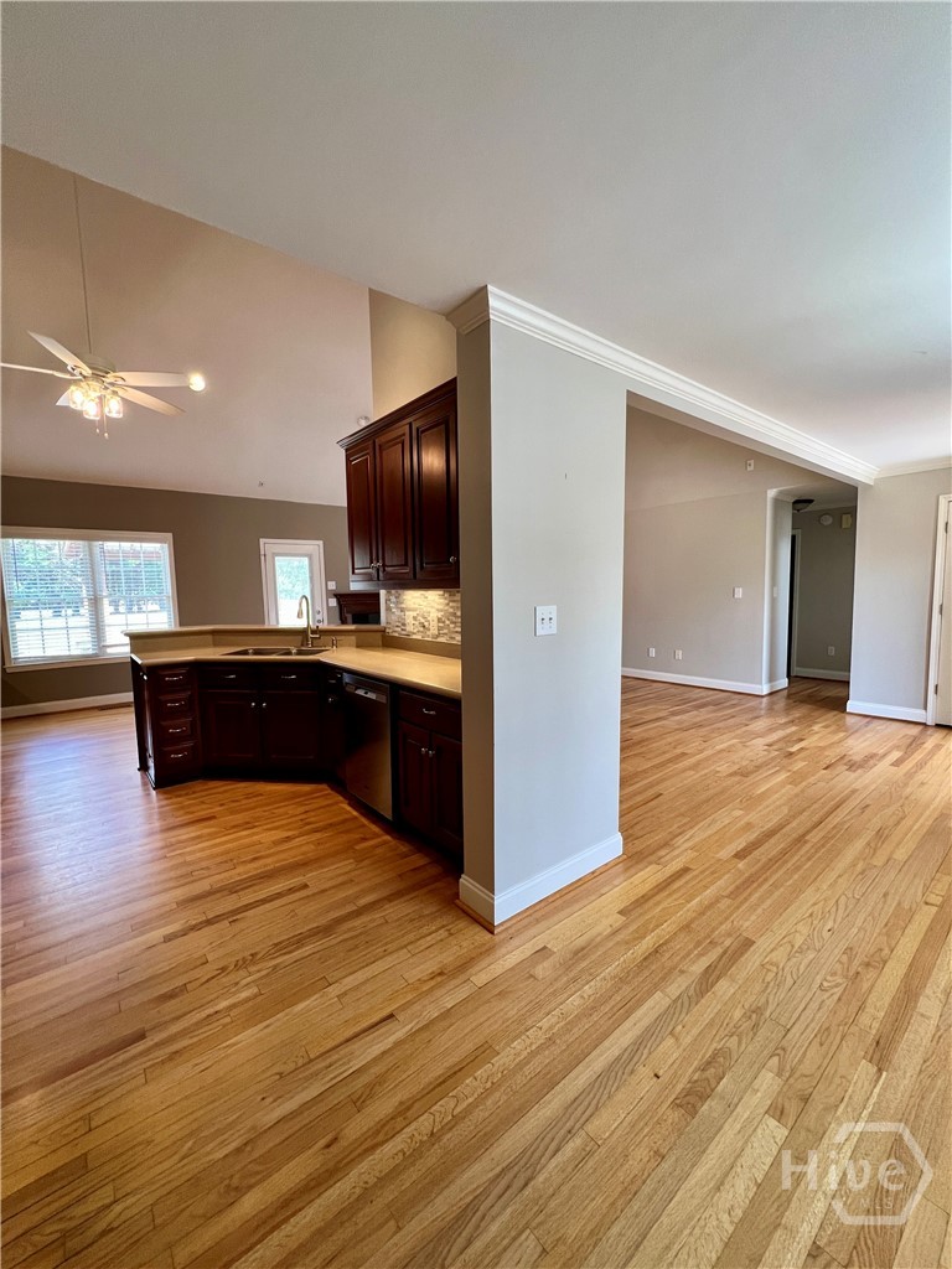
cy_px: 634
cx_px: 476
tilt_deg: -5.0
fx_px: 477
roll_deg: +1.2
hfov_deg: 89.9
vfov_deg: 106.2
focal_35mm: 13
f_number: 1.8
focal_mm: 1.57
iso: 160
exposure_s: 1/120
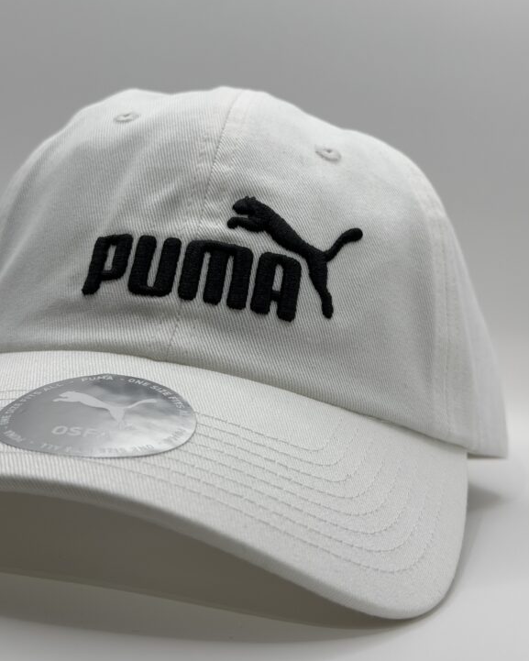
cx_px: 260
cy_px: 298
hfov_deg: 29.1
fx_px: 1017
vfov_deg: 36.0
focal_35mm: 52
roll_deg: -7.9
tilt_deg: -3.2
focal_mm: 6.76
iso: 64
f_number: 1.78
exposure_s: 1/578
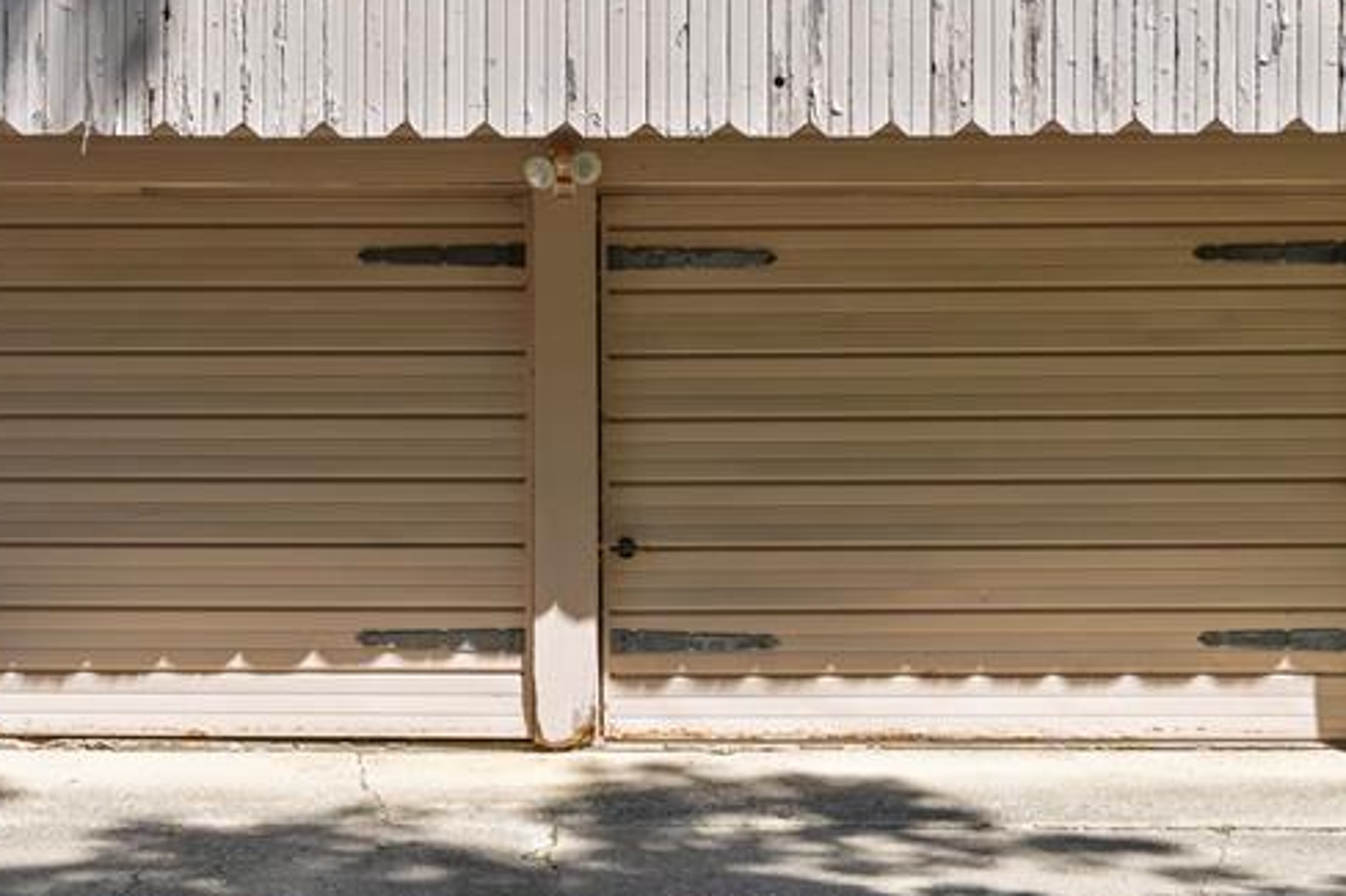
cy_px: 334
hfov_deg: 30.9
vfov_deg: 20.9
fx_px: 2429
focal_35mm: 65
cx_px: 579
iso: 100
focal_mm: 31
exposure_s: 1/500
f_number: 4
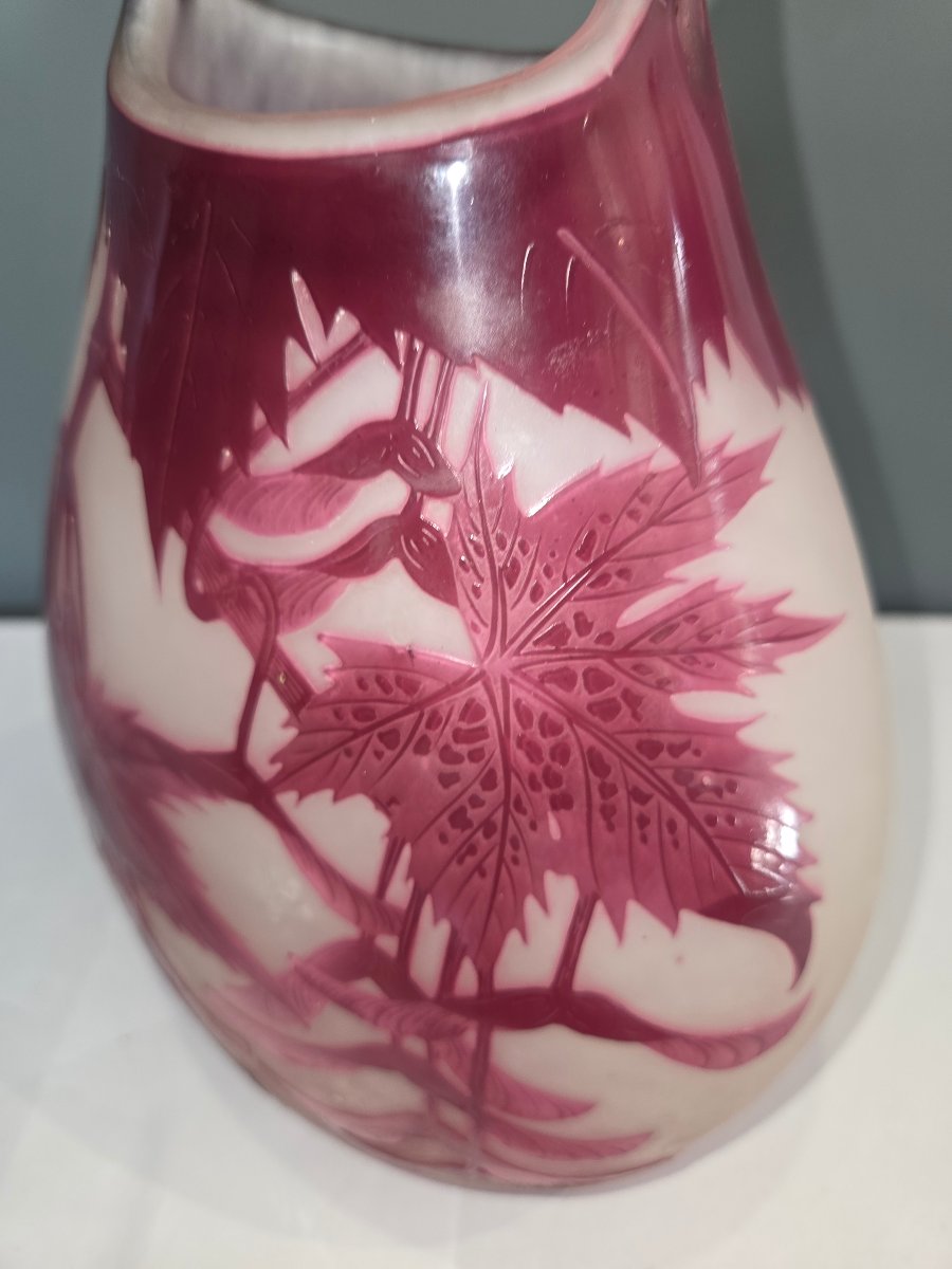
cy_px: 634
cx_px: 476
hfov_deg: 58.9
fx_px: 843
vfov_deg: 73.9
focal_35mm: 23
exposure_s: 1/60
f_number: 1.8
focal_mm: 5.4
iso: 125
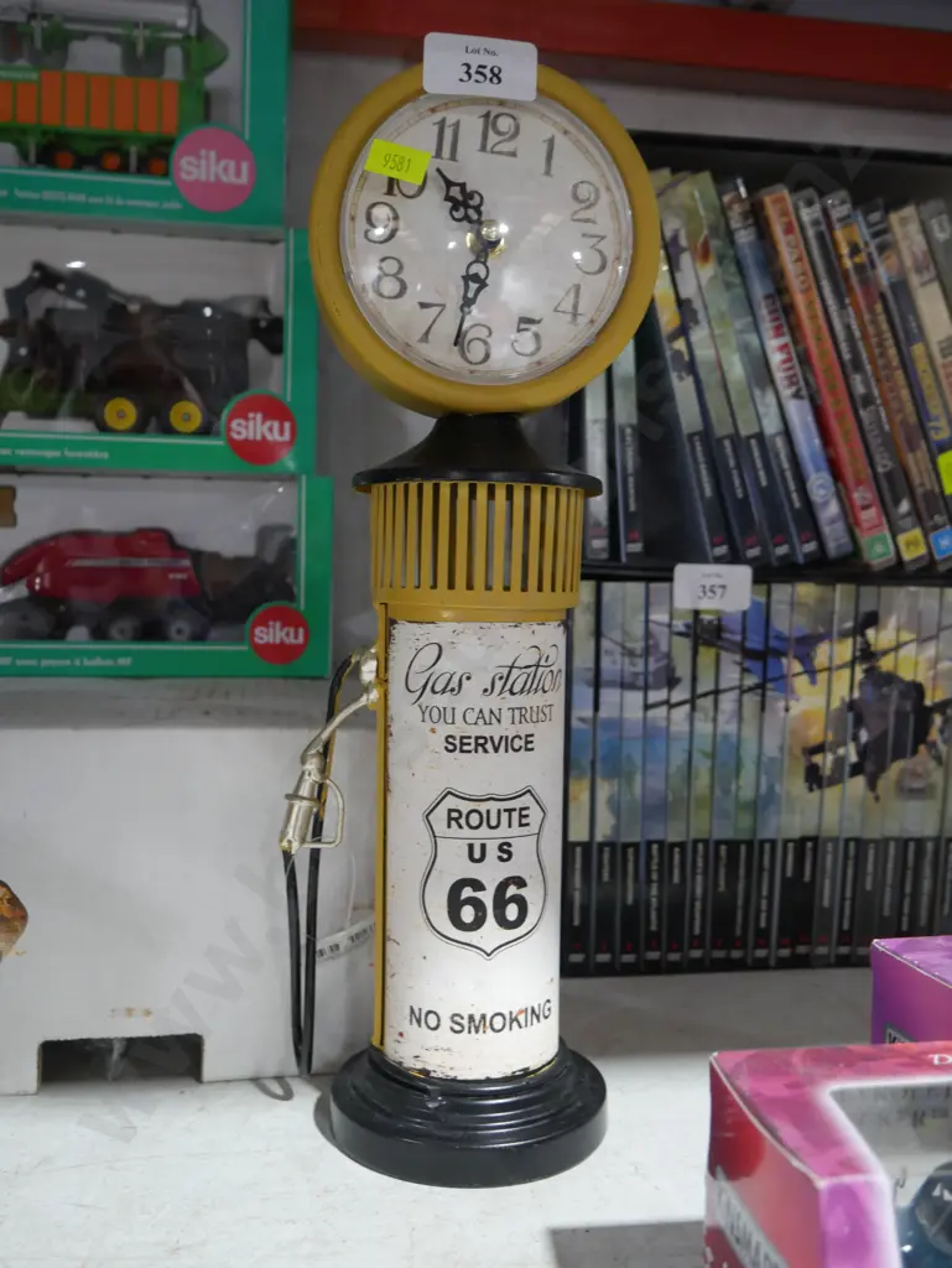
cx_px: 476
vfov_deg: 51.3
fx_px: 1319
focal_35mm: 36
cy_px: 634
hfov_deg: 39.7
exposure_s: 1/60
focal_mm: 18
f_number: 4
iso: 1000
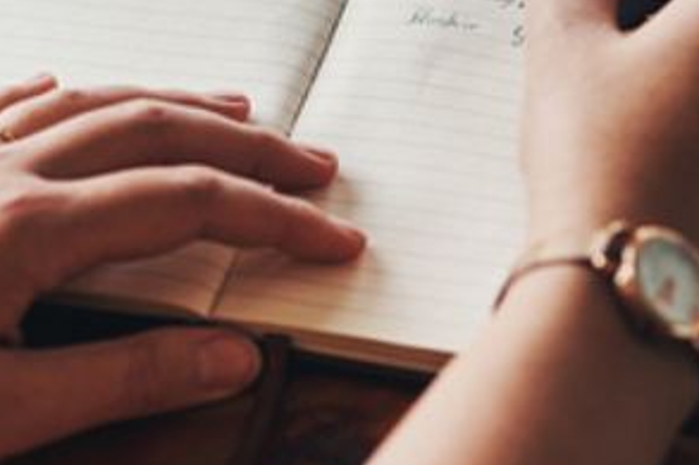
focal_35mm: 175
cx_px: 644
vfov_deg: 7.8
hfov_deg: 11.7
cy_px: 204
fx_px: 3396
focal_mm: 50
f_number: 2.2
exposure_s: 1/500
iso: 125
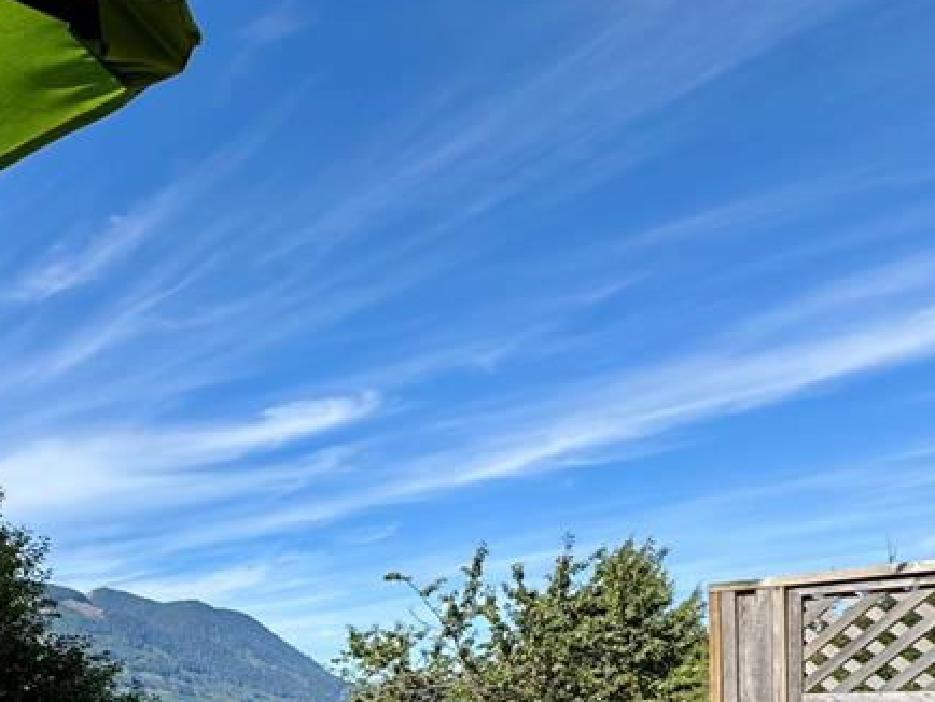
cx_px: -28
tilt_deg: -1.5
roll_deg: +0.5
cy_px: 728
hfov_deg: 45.4
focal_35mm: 33
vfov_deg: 37.6
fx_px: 892
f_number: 2.2
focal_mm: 2.22
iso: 50
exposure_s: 1/1094
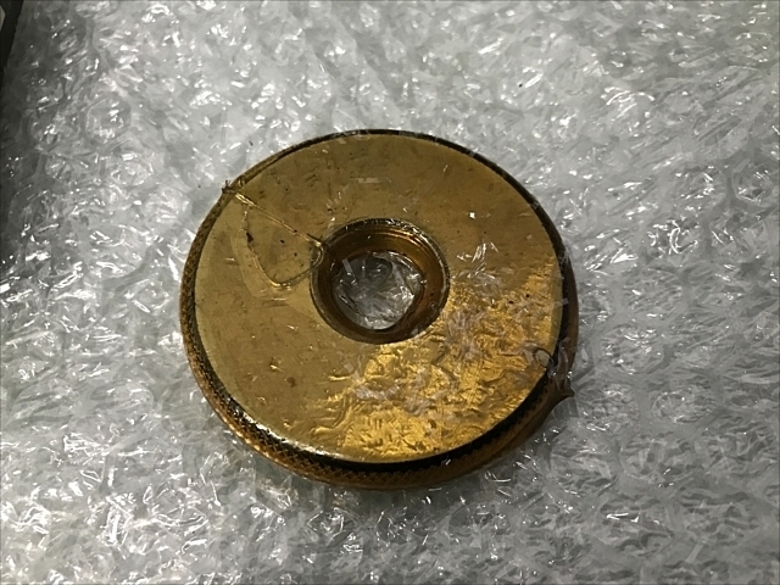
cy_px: 292
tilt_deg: -64.2
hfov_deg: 63.4
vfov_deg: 49.7
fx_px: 631
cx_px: 390
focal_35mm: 28
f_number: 1.8
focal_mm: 3.99
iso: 50
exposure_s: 1/15
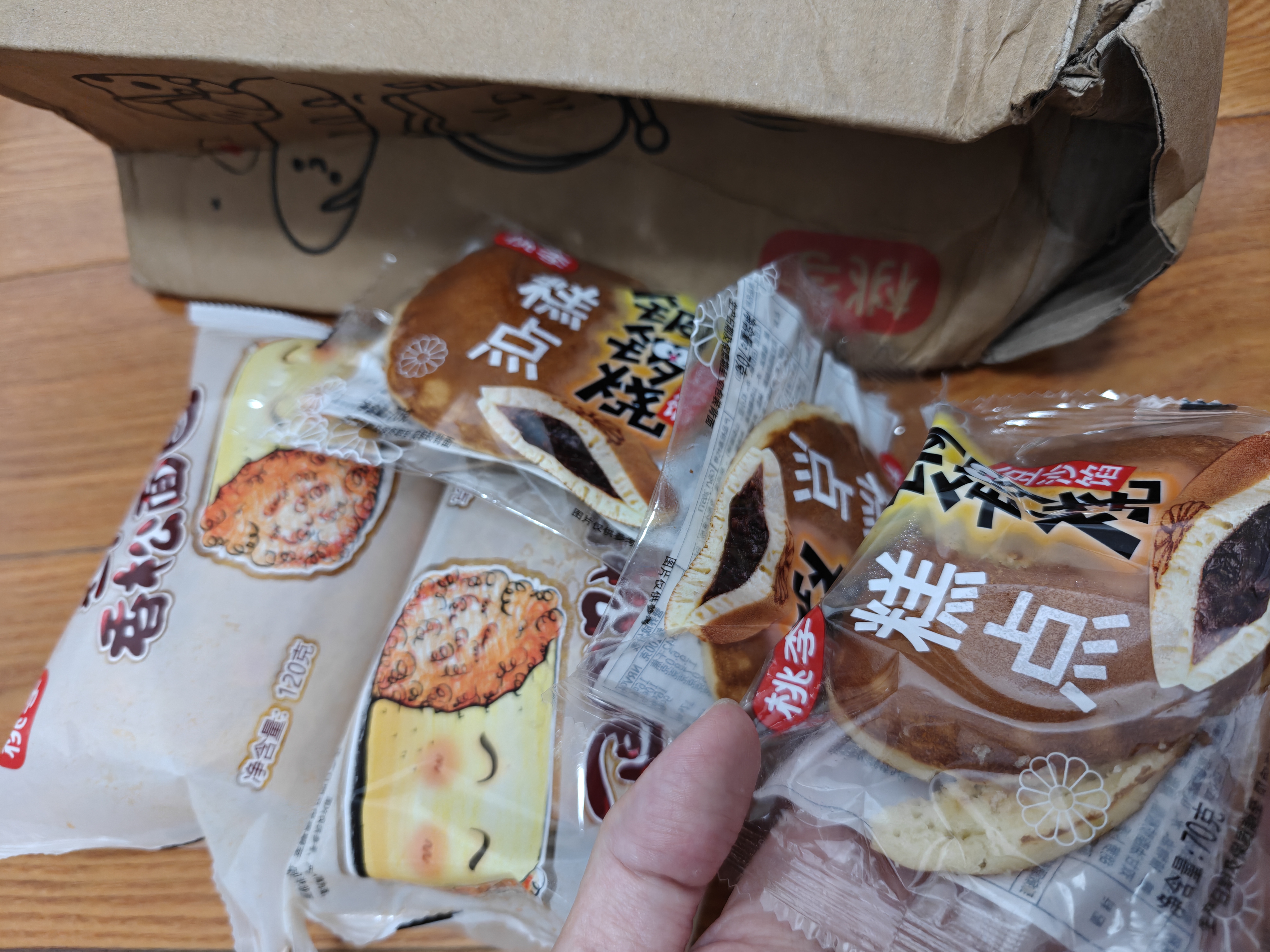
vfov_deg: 58.9
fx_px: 844
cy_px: 476
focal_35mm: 23
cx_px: 635
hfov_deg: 73.9
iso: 1250
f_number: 1.6
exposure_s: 1/72
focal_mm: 6.06
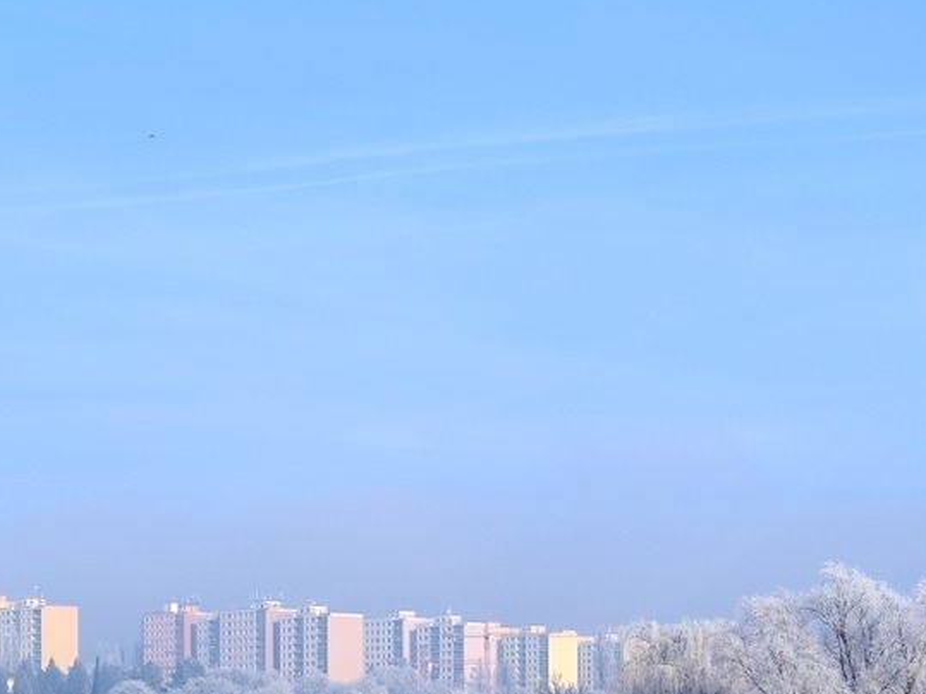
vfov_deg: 12.7
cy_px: 758
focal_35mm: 115
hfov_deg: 16.9
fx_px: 3076
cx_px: 783
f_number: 5.6
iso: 100
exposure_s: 1/340
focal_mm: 39.6
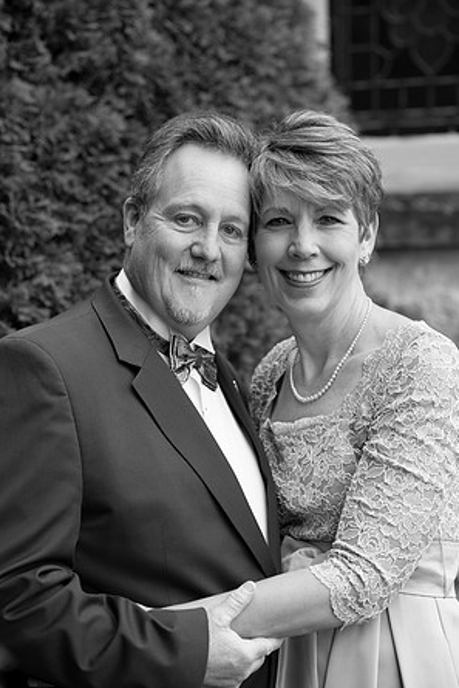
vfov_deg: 23.6
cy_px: 342
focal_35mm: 86
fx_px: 1643
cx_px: 229
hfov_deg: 15.9
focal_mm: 85
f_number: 2.5
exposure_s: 1/125
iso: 100
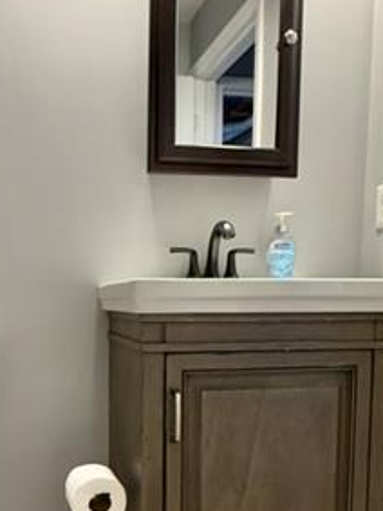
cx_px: 92
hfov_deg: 36.7
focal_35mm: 38
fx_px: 561
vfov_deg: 47.8
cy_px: 358
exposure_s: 1/60
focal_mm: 2.22
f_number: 2.2
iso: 400
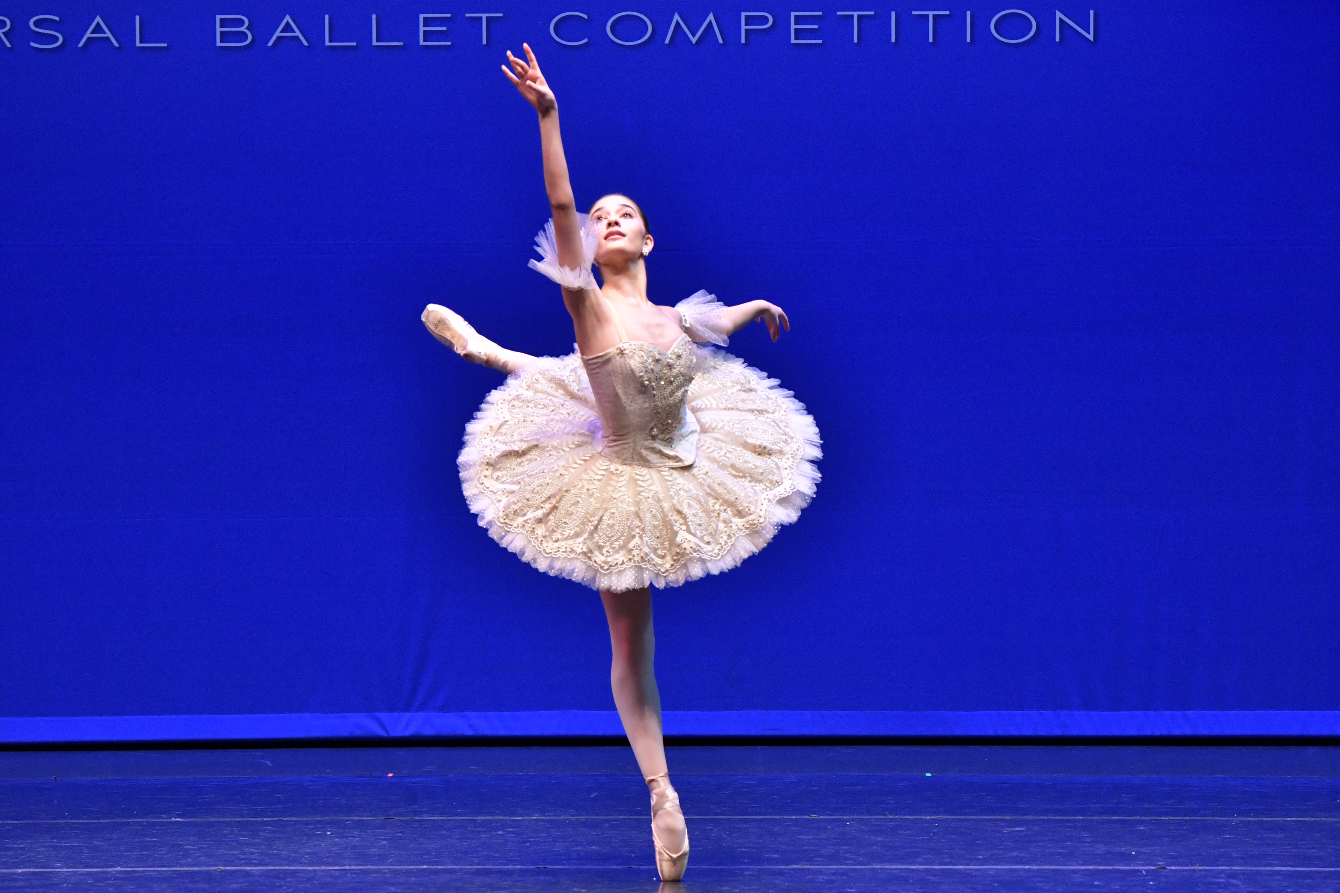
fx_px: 10608
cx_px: 670
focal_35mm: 285
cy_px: 446
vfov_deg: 4.8
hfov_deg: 7.2
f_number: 4.5
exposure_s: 1/800
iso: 3200
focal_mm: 190
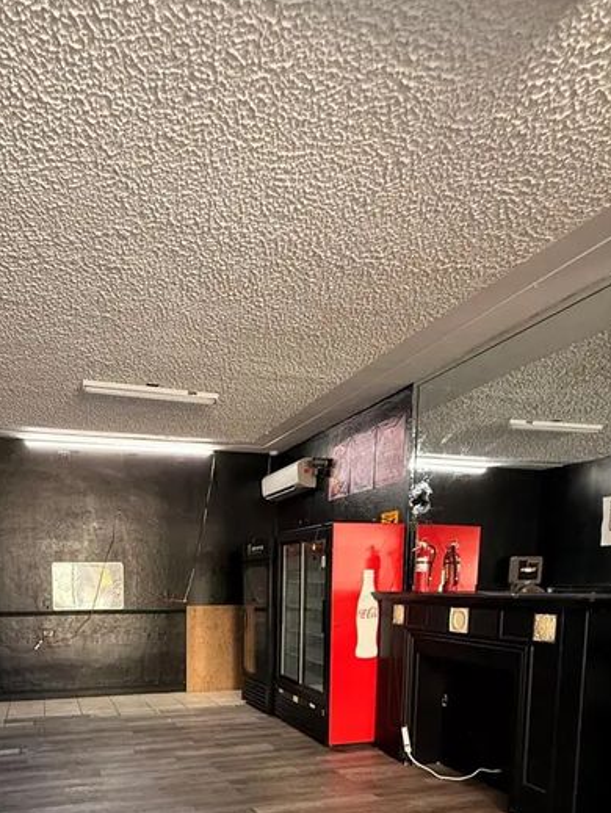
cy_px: 635
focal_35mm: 23
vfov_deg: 67.8
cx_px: 171
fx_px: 541
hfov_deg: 56.7
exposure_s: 1/99
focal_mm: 2.22
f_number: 2.2
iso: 320
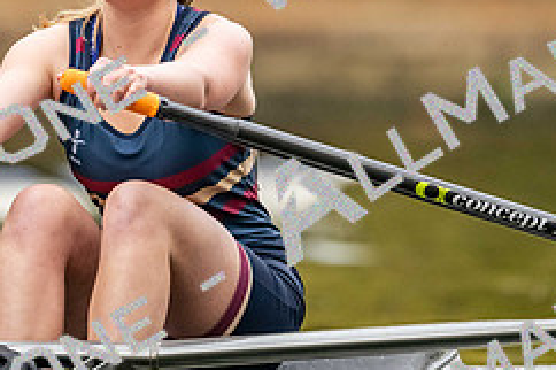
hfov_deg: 2.1
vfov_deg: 1.4
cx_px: 78
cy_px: 49
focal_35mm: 960
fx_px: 14816
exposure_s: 1/2500
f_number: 4.5
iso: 4000
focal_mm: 400
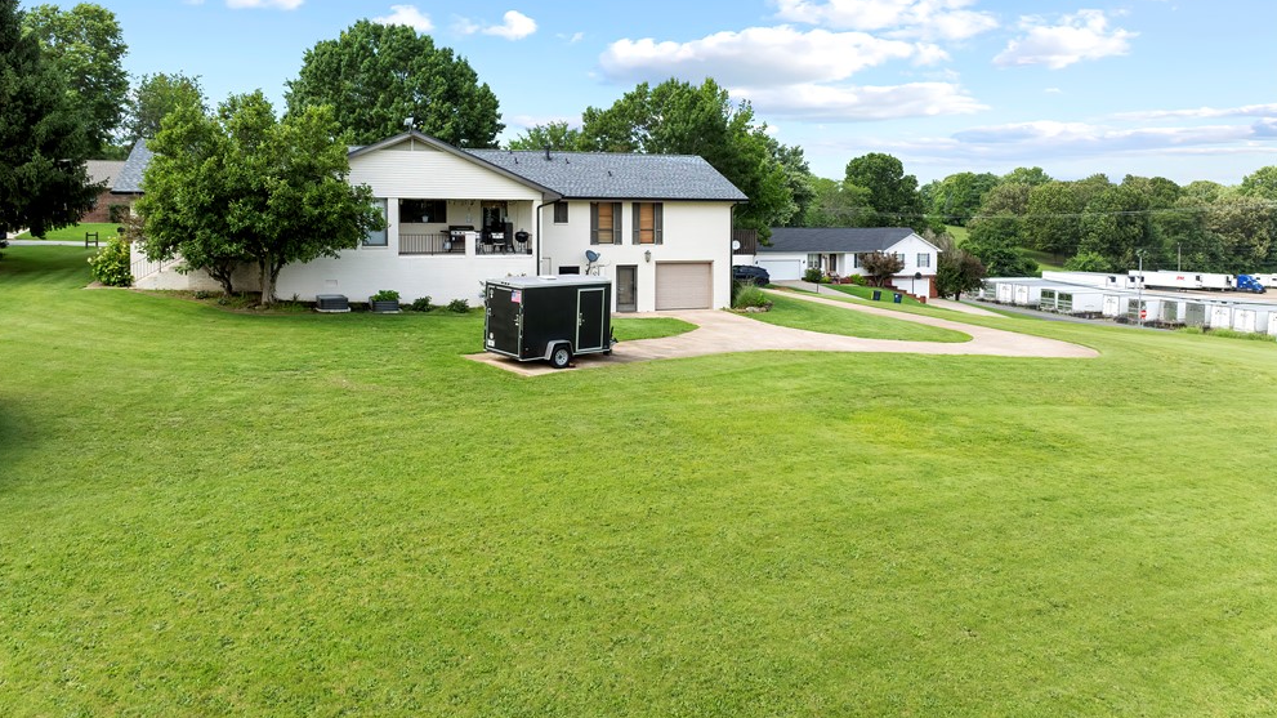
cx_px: 630
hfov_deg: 69.9
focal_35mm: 27
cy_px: 247
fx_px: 914
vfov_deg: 42.4
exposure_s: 1/1000
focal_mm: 12.29
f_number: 2.8
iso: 120
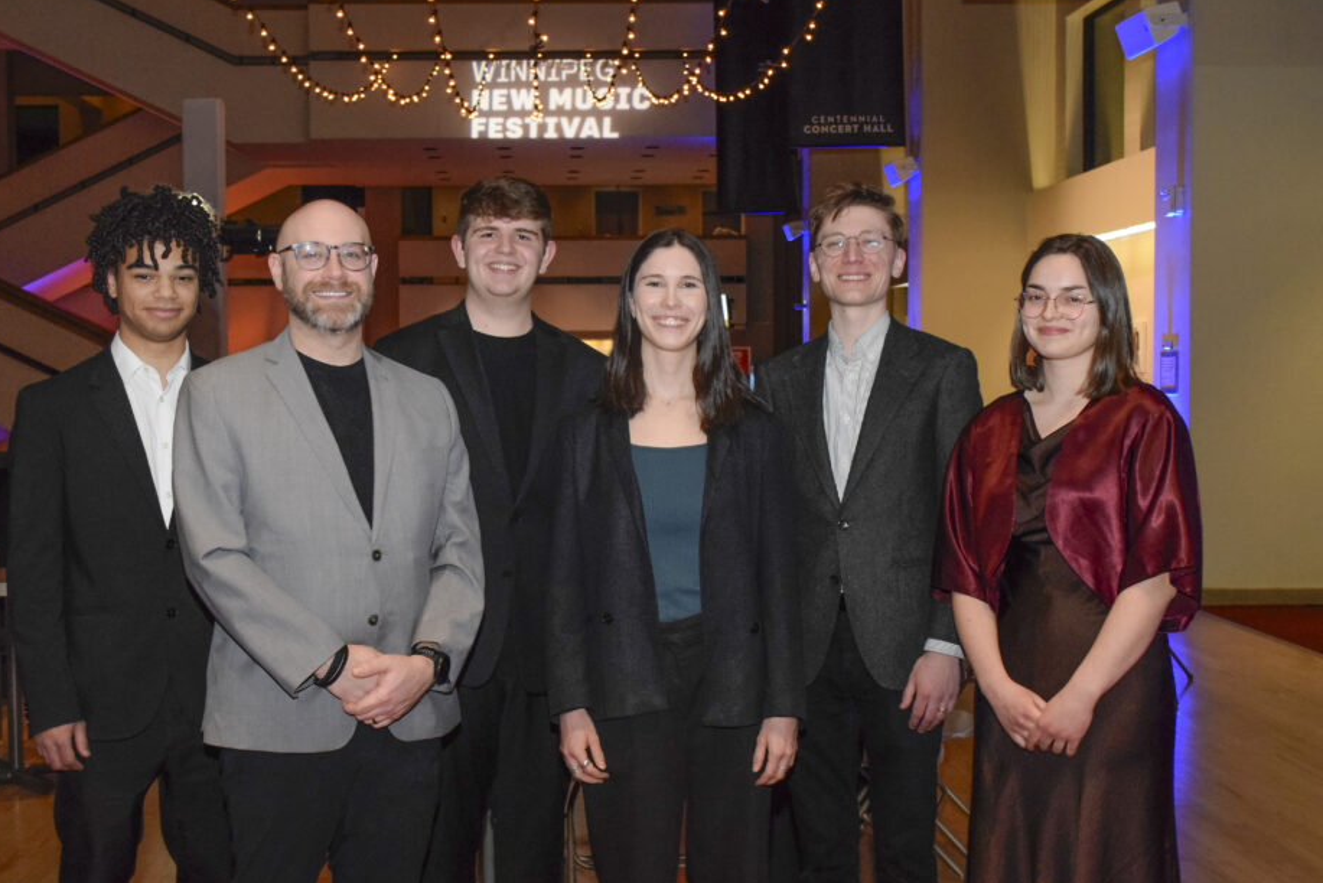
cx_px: 607
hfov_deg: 40.6
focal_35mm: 49
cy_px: 480
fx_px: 1785
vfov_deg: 27.8
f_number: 6.3
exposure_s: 1/80
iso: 3200
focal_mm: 29
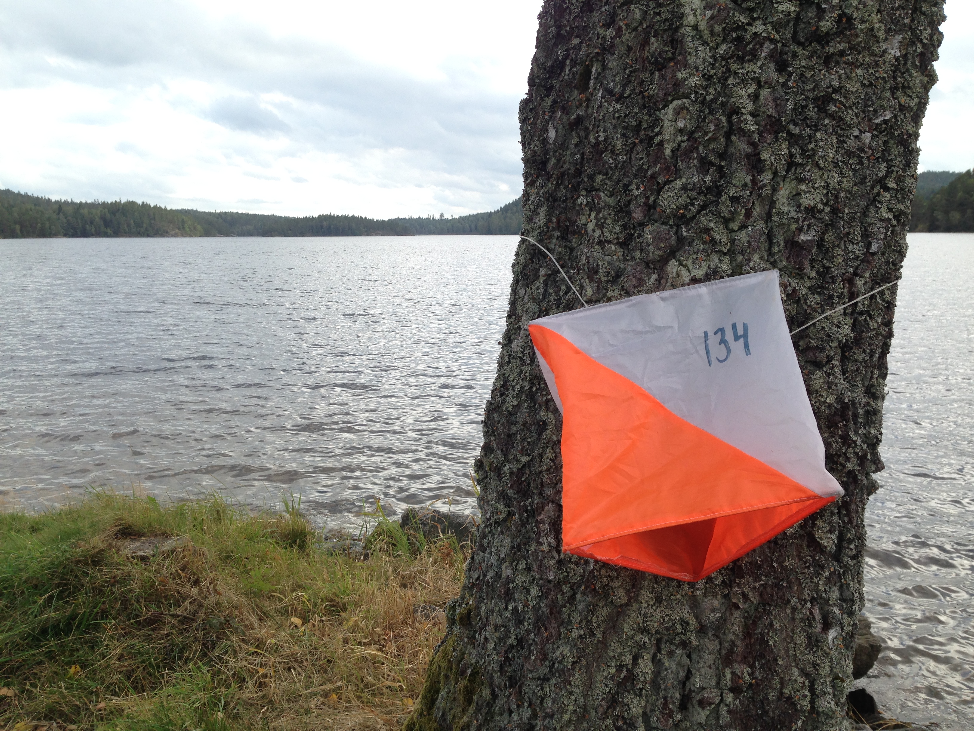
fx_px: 929
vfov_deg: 42.9
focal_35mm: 33
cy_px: 366
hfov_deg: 55.4
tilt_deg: -8.0
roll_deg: +0.0
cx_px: 487
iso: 50
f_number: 2.4
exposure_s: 1/398
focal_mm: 4.12
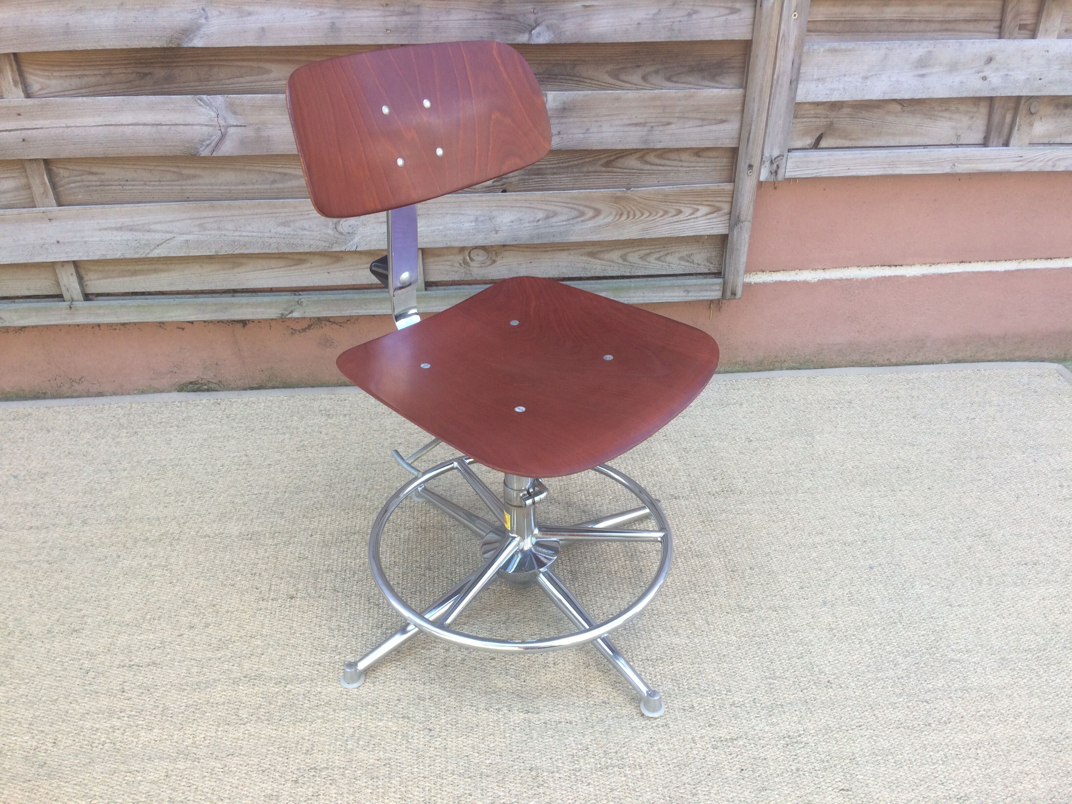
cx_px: 536
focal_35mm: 29
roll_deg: -0.4
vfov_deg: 48.2
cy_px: 402
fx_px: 898
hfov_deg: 61.7
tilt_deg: -33.0
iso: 32
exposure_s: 1/103
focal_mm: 4.15
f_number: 2.2
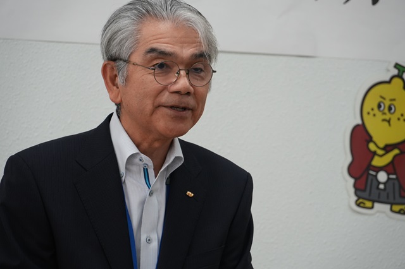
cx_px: 202
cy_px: 134
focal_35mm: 152
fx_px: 1703
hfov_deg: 13.6
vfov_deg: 9.0
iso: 1000
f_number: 5.6
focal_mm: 101
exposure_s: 1/160
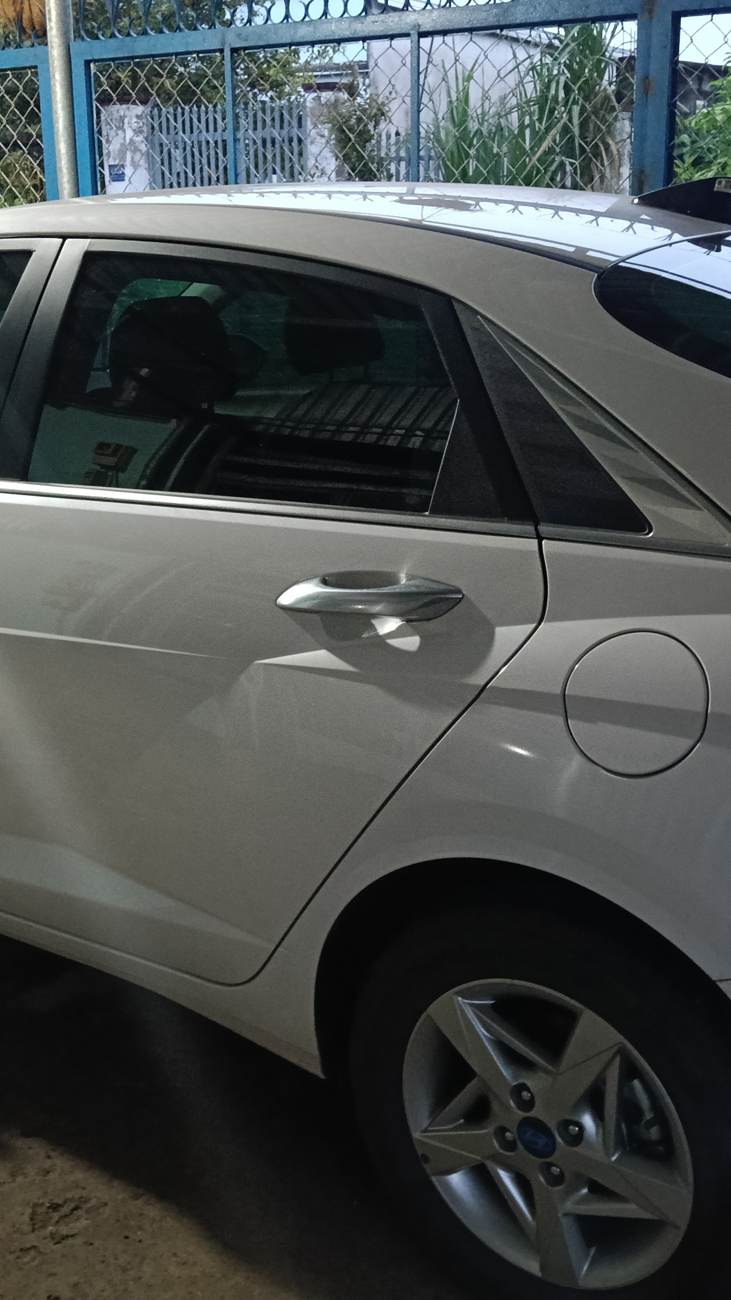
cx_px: 327
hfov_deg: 29.7
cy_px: 641
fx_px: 1379
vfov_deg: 50.5
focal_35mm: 40
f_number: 1.8
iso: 2000
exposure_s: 1/14.3
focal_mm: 3.98
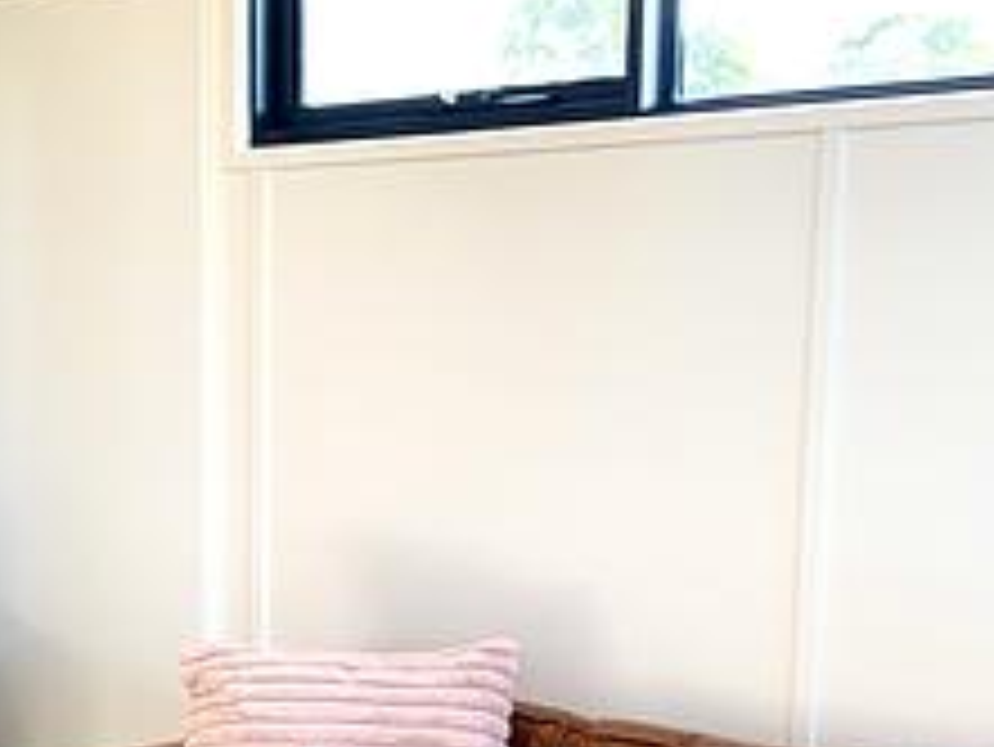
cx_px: 351
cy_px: 704
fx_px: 2097
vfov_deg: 19.7
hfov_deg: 26.5
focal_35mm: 73
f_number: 1.8
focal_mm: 4.25
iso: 32
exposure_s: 1/100
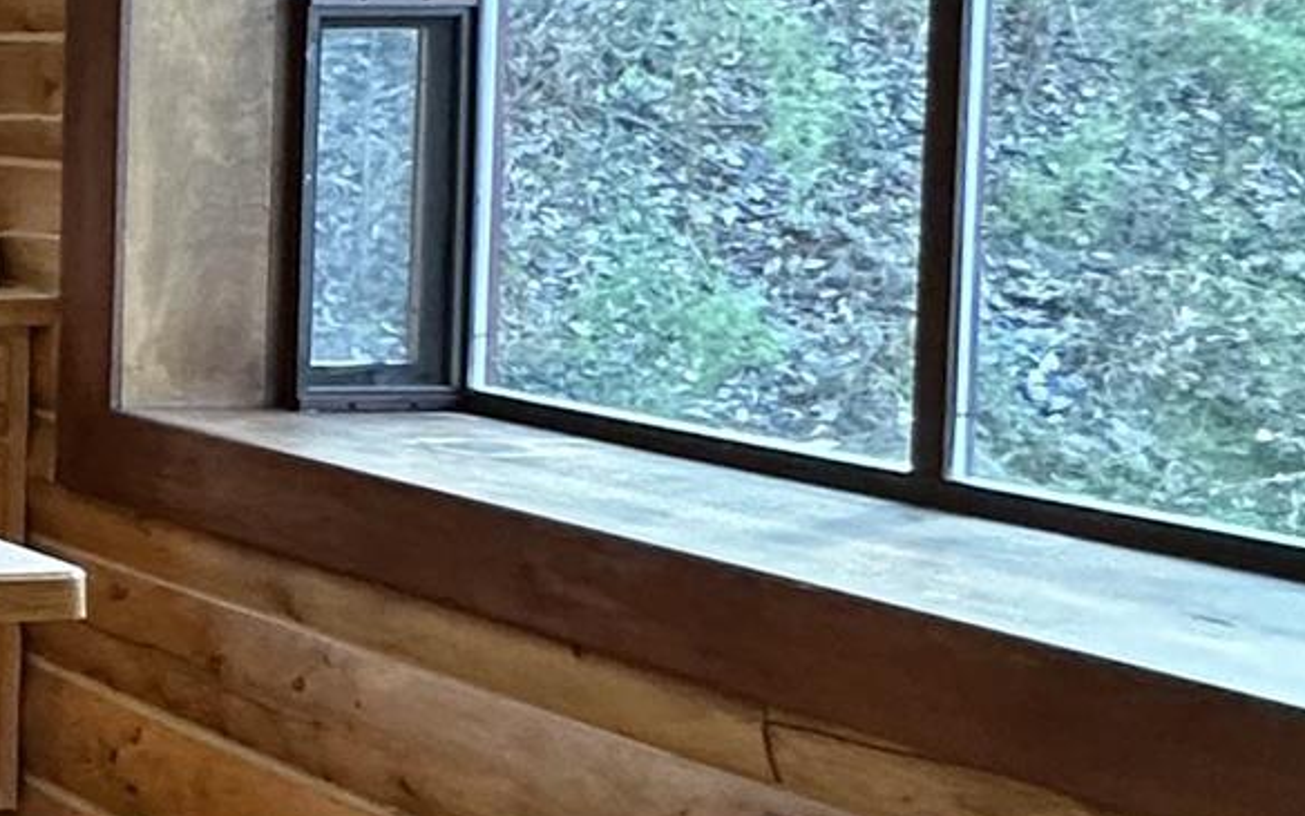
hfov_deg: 17.3
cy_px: 239
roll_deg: +1.2
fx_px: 2774
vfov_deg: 16.7
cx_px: -1439
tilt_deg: -3.4
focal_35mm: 78
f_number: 2.2
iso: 200
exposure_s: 1/60
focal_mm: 2.22
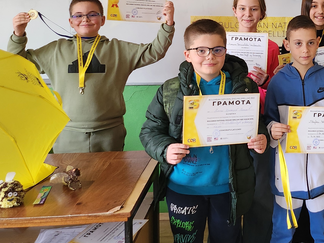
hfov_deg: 31.9
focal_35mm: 56
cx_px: 318
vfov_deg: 25.5
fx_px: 524
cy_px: 36
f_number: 1.8
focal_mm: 5
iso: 400
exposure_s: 1/100
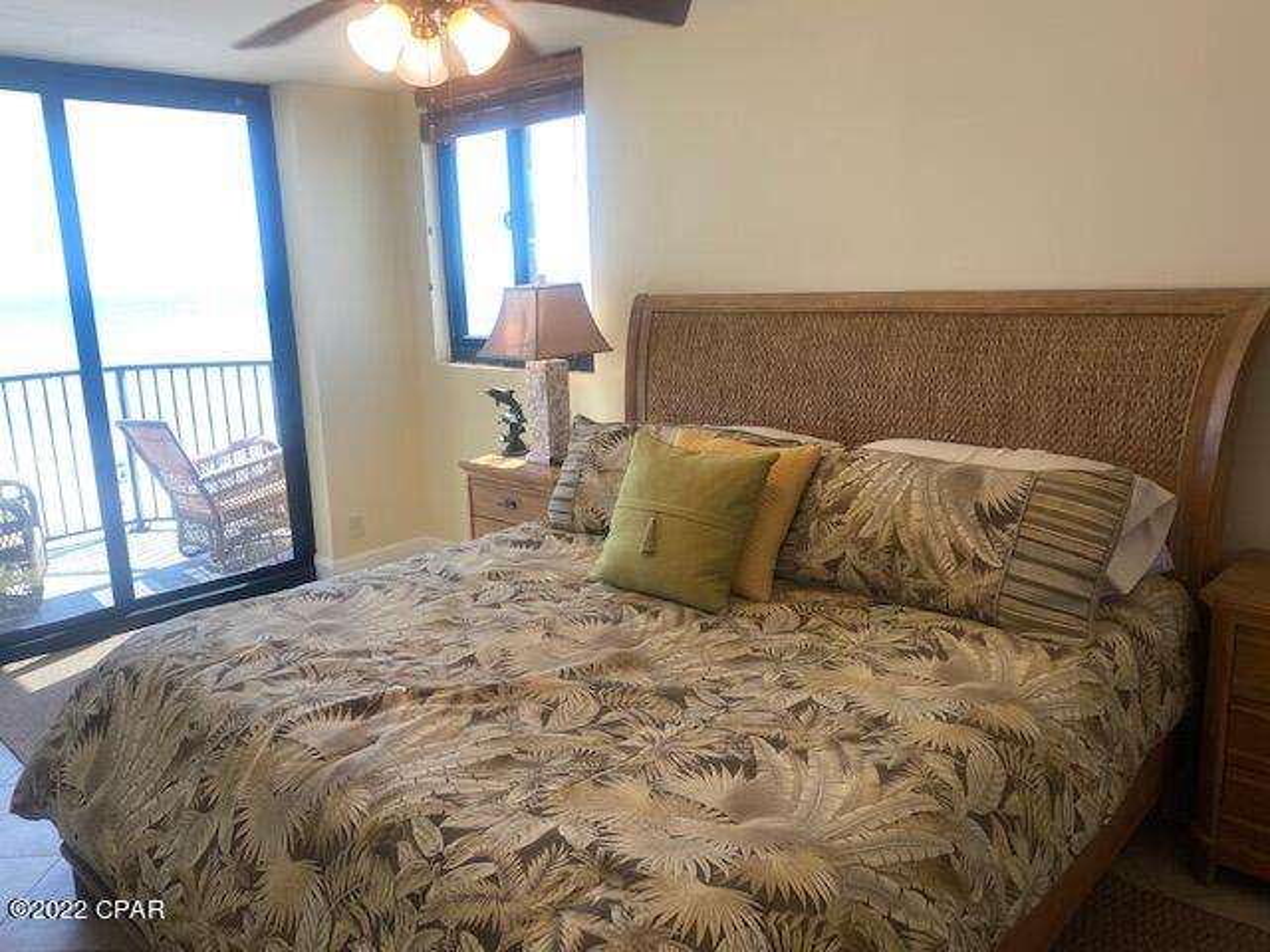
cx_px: 635
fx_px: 954
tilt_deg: -11.6
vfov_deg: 53.1
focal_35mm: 26
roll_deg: +1.0
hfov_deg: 67.3
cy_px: 476
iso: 40
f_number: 1.8
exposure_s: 1/120
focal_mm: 4.25
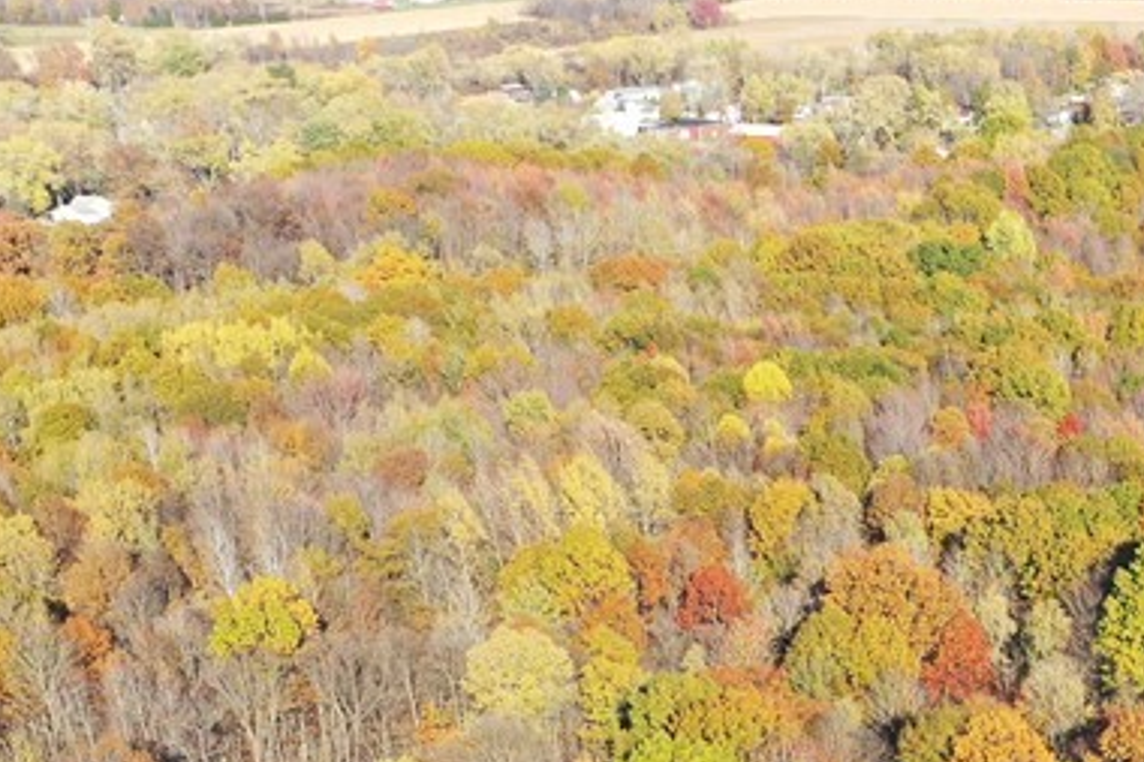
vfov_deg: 16.3
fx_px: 2541
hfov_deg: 23.9
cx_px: 1231
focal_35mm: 80
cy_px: 925
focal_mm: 10.26
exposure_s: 1/240
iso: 100
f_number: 5
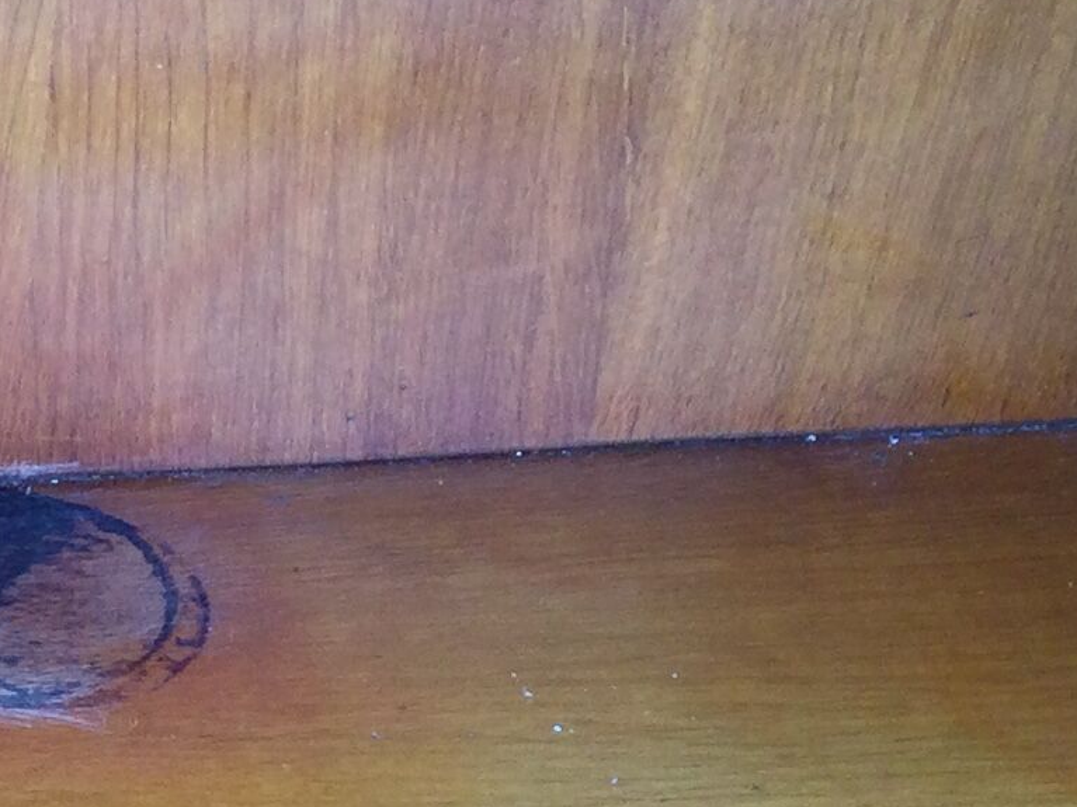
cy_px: 487
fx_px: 4106
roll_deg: -3.3
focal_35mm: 132
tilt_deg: -35.4
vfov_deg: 11.2
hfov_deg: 14.1
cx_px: -483
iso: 25
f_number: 2.4
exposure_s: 1/50
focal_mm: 3.3
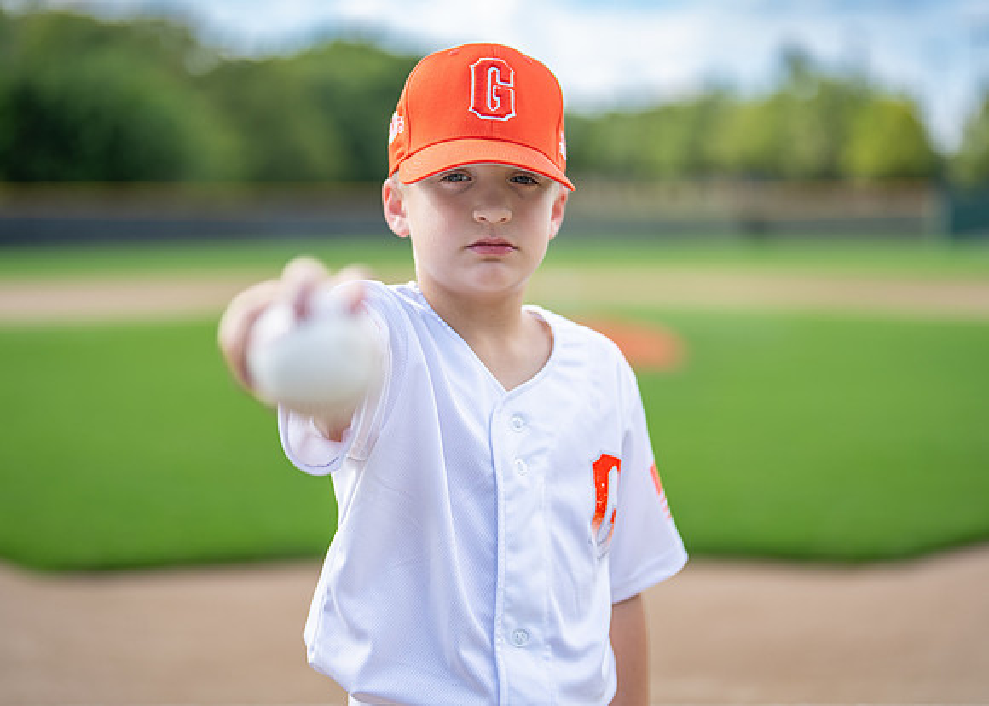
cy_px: 332
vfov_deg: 24.0
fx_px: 1662
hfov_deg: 33.1
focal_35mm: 59
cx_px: 520
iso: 100
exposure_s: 1/2500
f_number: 1.2
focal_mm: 50
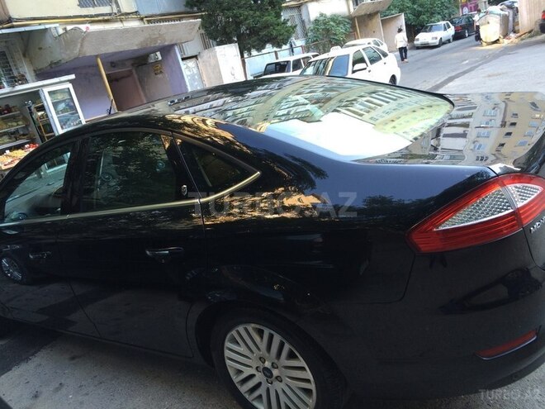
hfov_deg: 61.7
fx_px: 457
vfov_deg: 48.2
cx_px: 272
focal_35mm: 29
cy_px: 204
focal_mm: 4.15
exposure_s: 1/50
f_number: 2.2
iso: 40
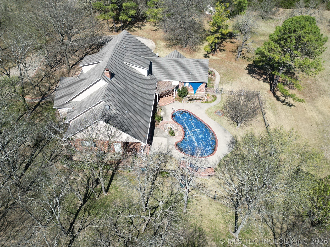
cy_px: 124
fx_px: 229
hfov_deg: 71.6
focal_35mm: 24
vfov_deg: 56.8
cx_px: 165
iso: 110
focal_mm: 6.72
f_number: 1.7
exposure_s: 1/2500
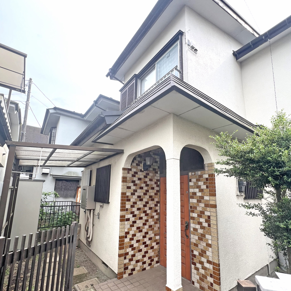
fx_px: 152
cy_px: 164
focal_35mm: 16
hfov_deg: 87.4
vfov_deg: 87.0
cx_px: 150
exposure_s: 1/247
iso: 32
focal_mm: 1.57
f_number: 1.8
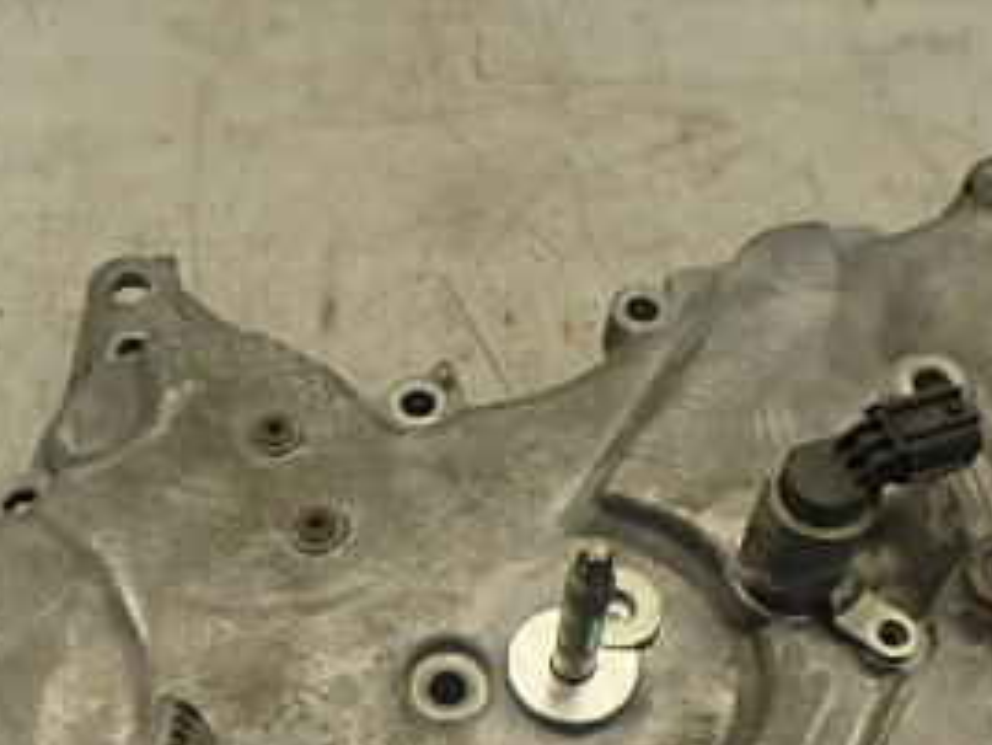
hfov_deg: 38.0
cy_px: 763
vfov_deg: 27.3
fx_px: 1434
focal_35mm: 50
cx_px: 387
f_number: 3.5
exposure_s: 1/60
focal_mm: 3.7
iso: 160
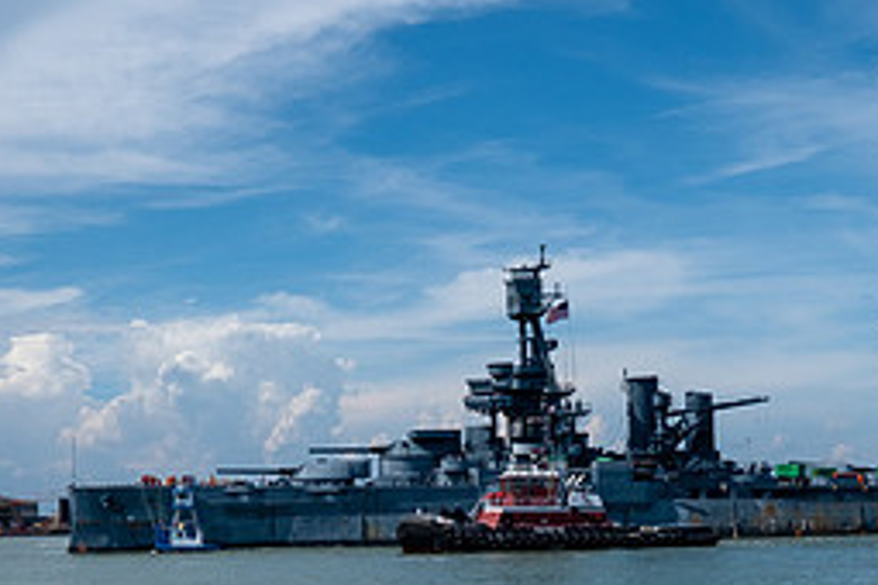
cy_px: 635
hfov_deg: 30.5
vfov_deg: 19.8
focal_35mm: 66
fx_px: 1610
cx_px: 492
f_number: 4
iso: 160
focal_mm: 19.2
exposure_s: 1/3800
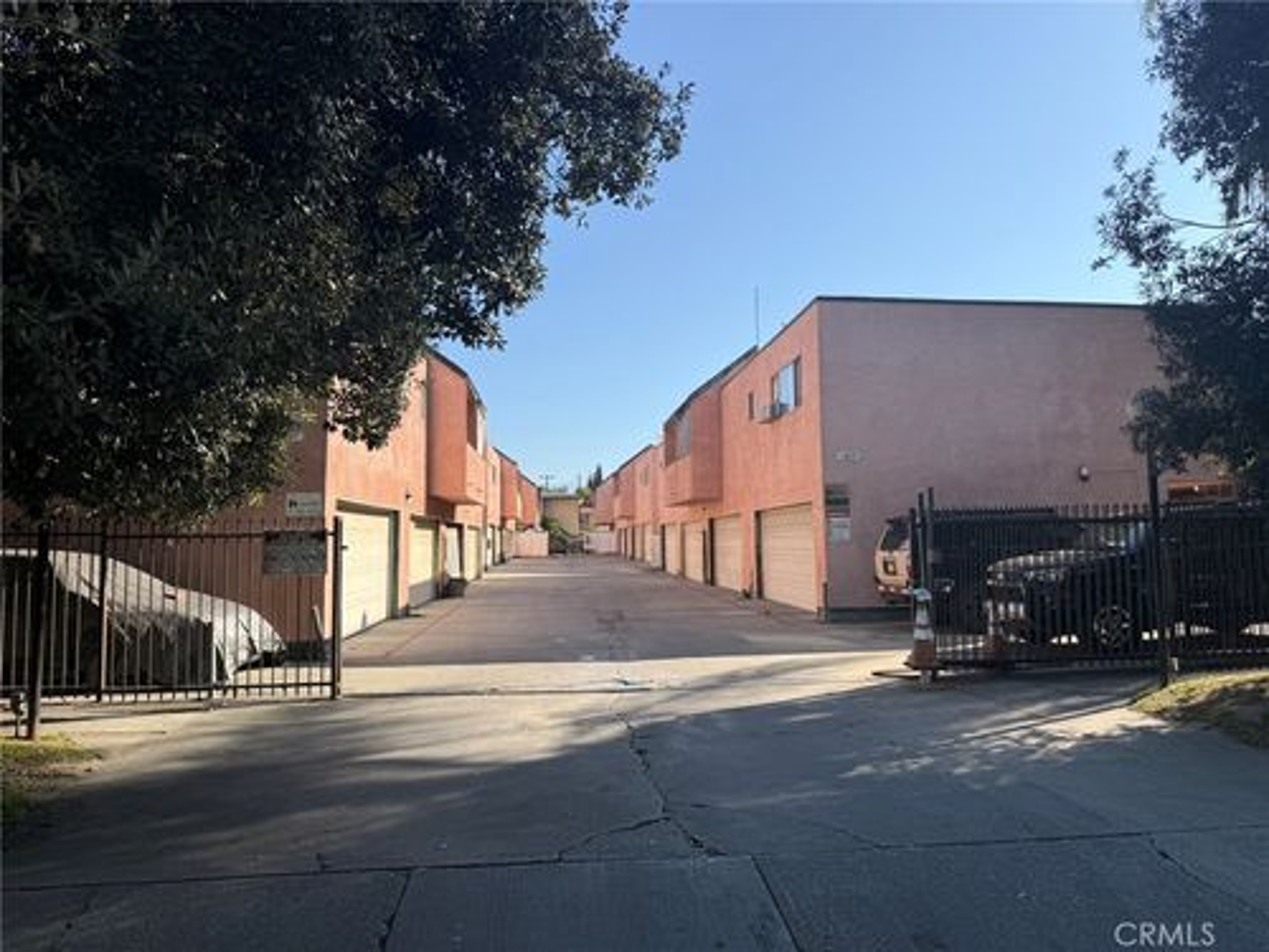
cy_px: 476
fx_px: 880
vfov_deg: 56.8
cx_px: 634
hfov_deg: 71.6
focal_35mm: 24
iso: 80
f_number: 1.78
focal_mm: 6.76
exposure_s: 1/3425
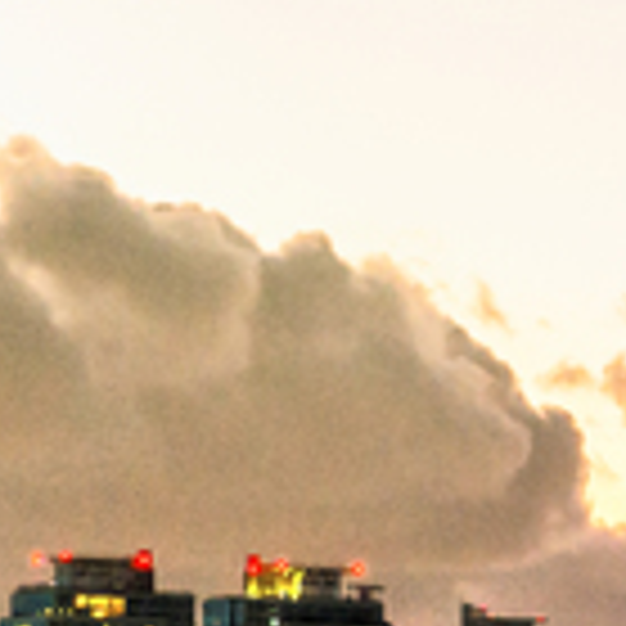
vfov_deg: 4.5
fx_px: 8000
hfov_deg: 4.5
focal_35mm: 391
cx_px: 329
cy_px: -20
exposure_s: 1
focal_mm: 50
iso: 800
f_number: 6.3
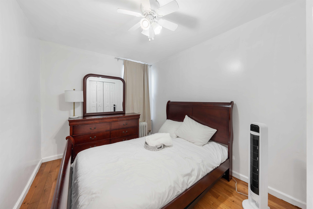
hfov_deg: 112.6
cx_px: 156
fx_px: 104
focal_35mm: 12
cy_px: 104
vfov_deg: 90.0
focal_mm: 12
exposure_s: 1/40
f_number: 7.1
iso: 320
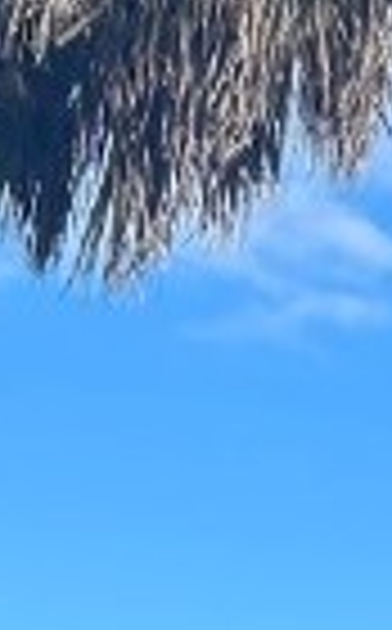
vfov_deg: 10.3
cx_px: 910
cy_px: 603
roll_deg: -1.7
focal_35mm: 202
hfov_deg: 6.2
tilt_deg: +11.9
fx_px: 3467
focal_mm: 5.7
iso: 50
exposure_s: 1/2083
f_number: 1.5
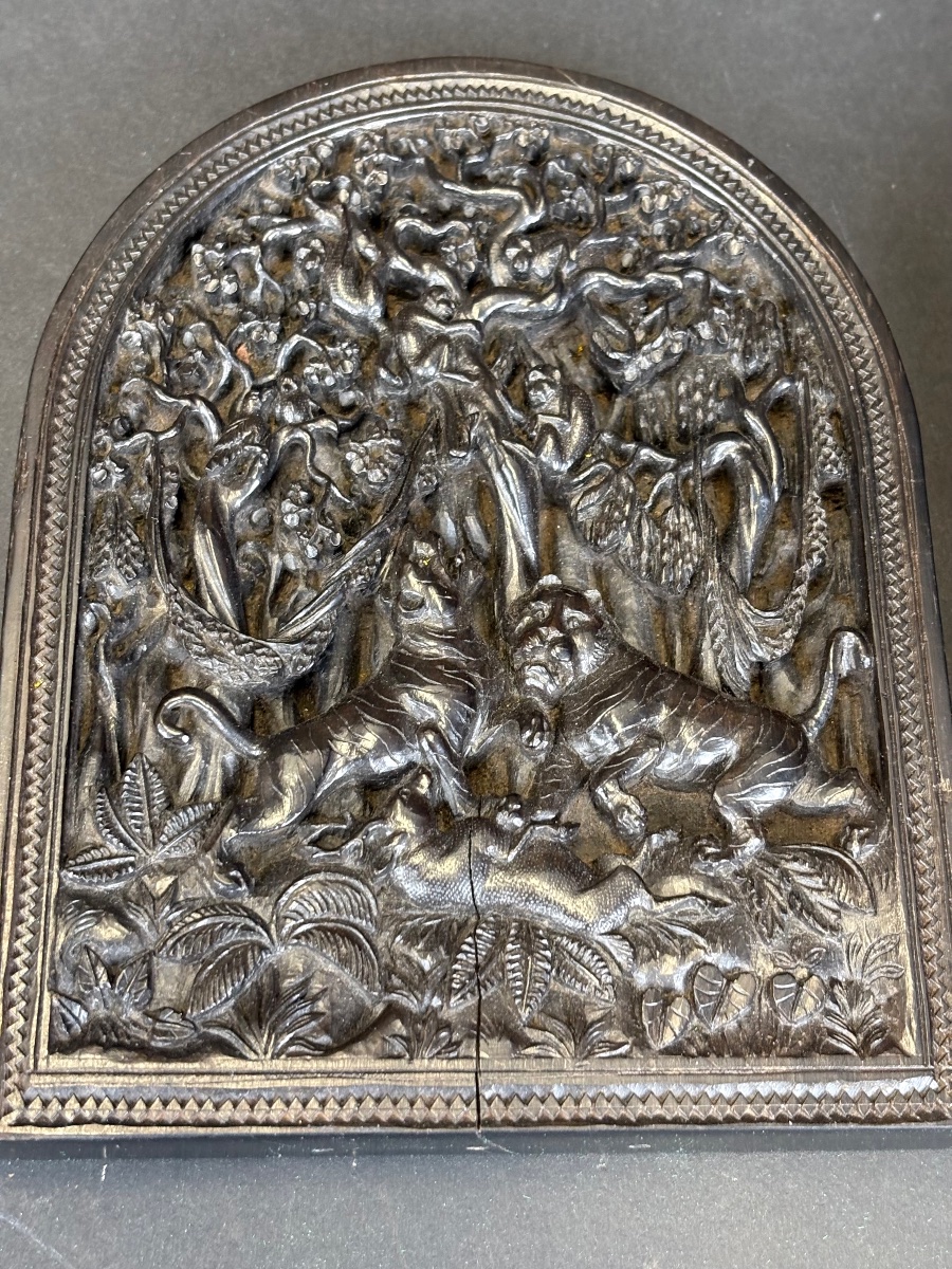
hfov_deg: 28.0
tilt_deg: -68.2
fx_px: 1907
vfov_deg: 36.8
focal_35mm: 52
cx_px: 476
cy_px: 634
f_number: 1.6
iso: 125
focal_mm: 5.96
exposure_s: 1/50
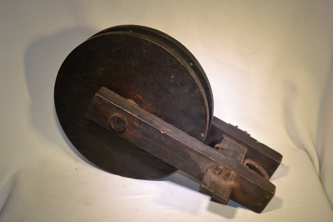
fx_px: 527
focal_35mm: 57
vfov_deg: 23.8
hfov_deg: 35.1
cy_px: 111
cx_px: 166
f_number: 5
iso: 125
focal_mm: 38
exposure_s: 1/125
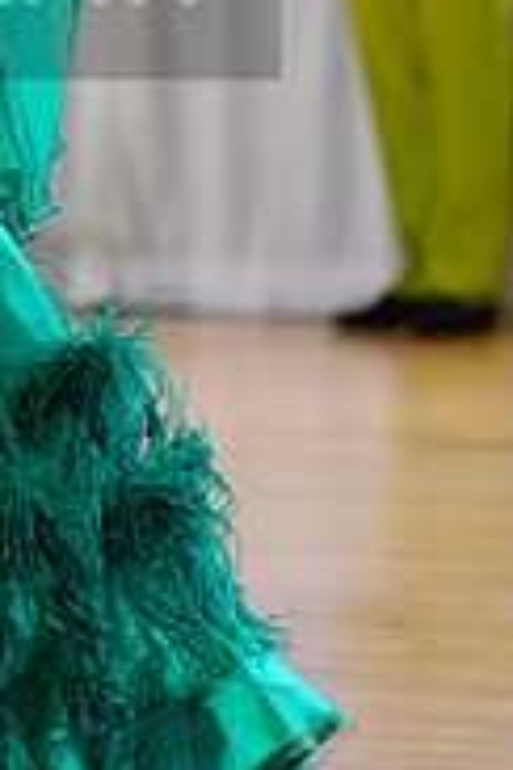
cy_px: -59
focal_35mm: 485
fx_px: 10366
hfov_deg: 2.8
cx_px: -296
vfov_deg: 4.2
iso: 2000
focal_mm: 153
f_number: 2.8
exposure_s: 1/400
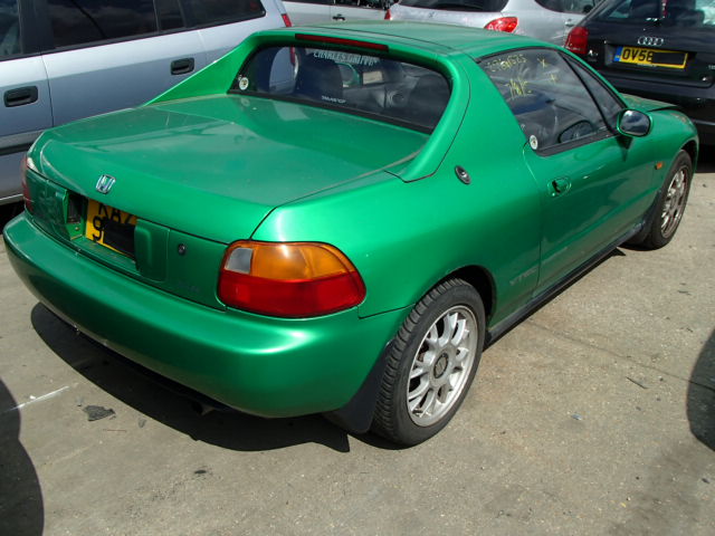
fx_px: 702
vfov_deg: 41.8
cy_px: 268
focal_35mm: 34
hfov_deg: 54.0
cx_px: 358
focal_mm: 6.07
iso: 100
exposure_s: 1/100
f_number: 13
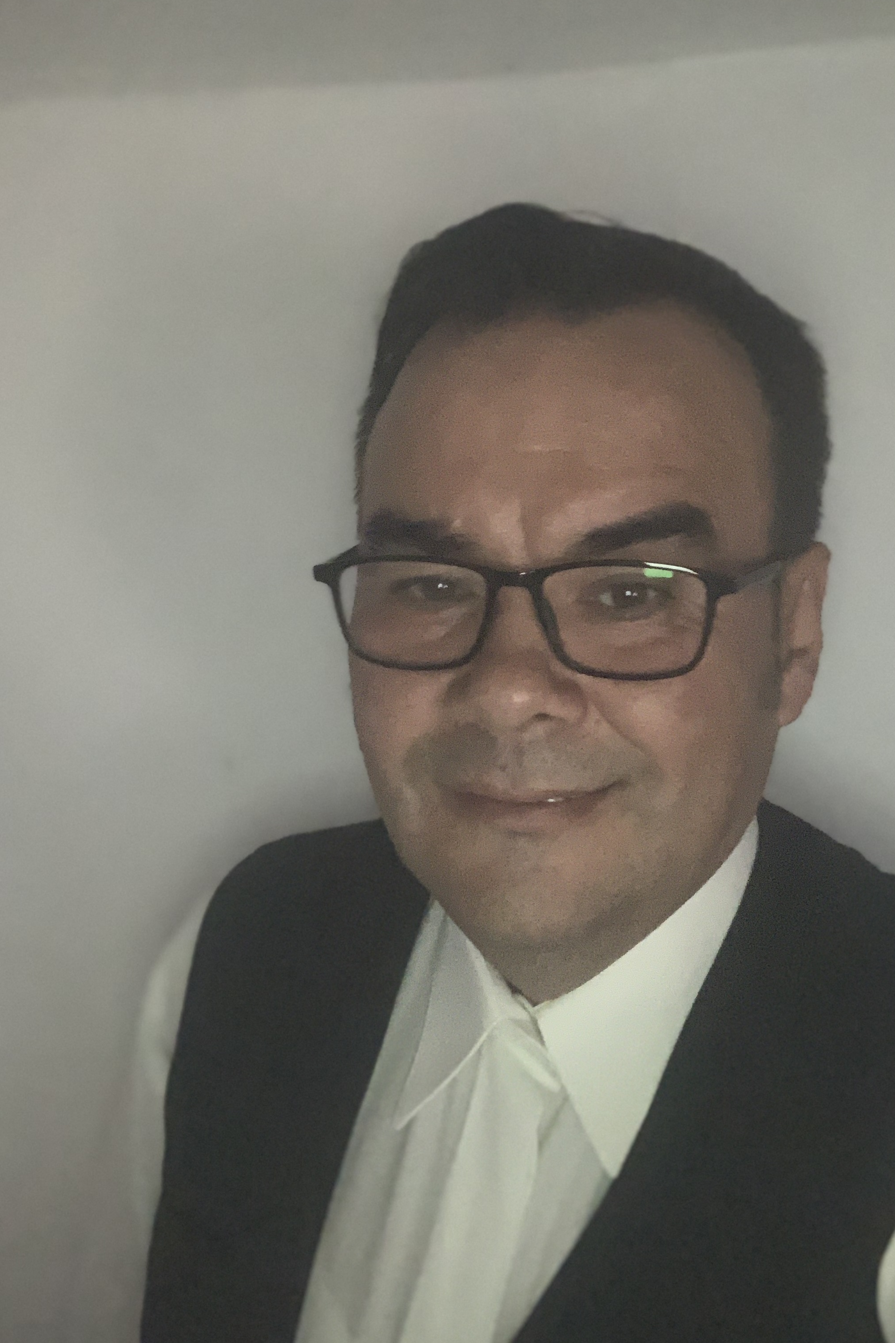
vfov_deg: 55.8
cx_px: 499
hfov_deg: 38.8
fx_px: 1268
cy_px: 659
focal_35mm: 34
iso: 800
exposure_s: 1/16
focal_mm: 2.87
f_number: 2.2
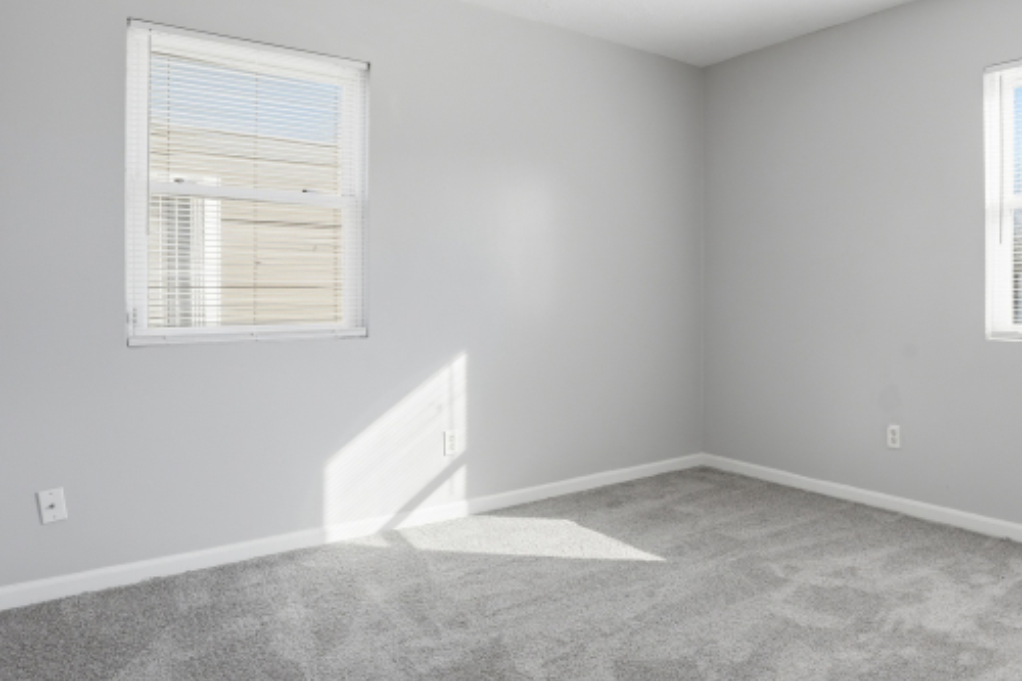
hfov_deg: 72.9
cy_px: 307
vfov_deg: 53.0
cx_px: 617
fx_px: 681
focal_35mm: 24
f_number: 9
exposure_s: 1/80
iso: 250
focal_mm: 16
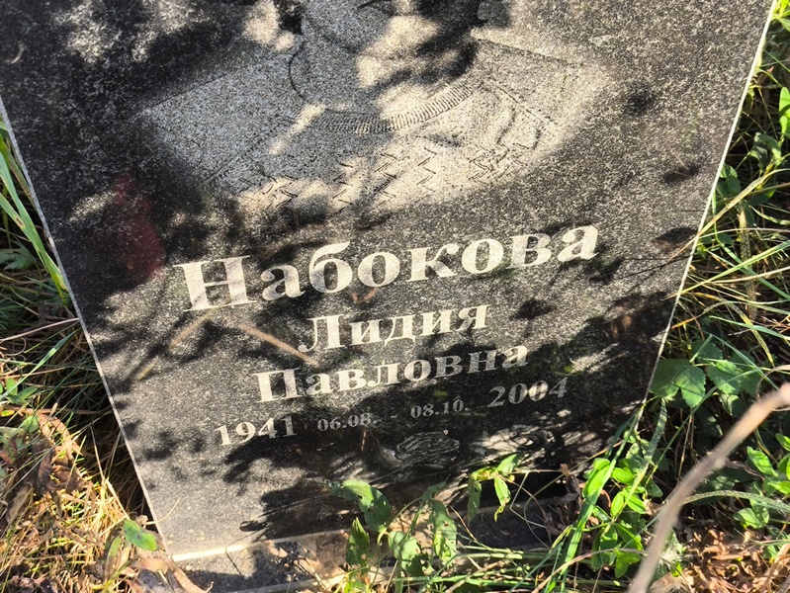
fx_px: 1142
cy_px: 296
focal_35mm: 50
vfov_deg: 29.1
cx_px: 395
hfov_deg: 38.2
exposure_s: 1/189
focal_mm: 4.71
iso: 50
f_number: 1.7
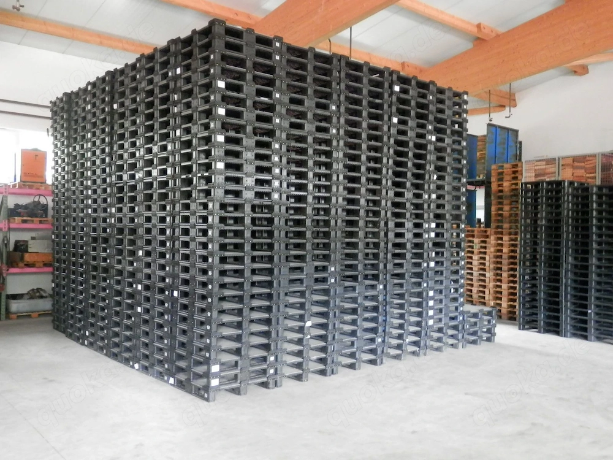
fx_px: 531
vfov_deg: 46.8
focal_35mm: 30
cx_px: 306
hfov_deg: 60.0
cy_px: 230
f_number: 3.3
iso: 500
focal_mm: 5.5
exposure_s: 1/4
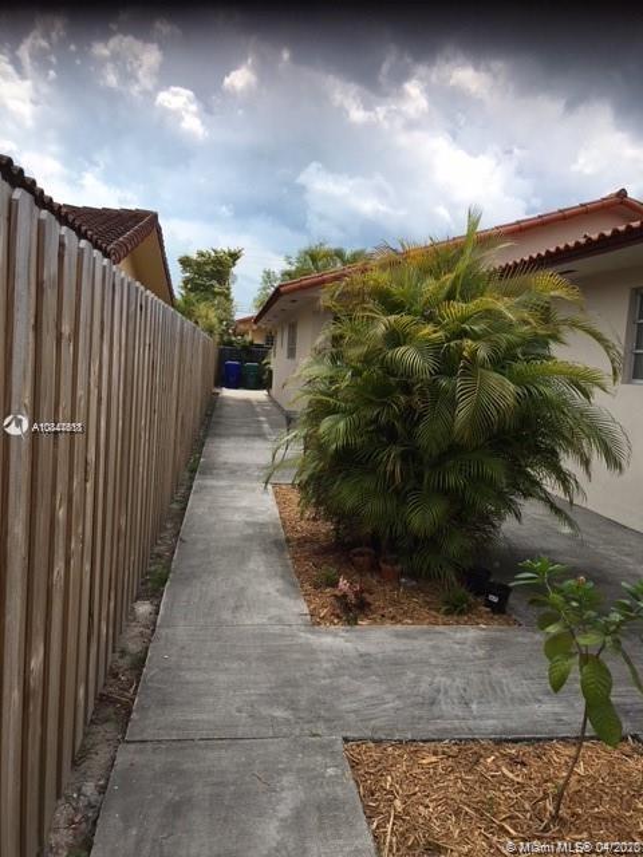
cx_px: 322
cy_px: 428
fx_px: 718
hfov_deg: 48.2
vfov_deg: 61.7
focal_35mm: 29
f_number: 2.2
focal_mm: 4.15
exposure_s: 1/1399
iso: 25
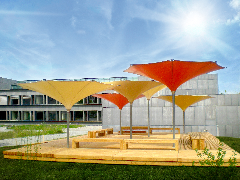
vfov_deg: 37.7
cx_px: 120
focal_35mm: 38
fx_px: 263
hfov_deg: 49.0
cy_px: 90
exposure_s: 1/400
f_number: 4.6
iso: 50
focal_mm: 6.3
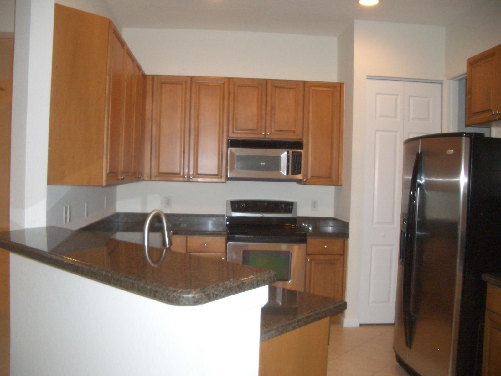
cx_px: 250
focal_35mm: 35
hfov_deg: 52.6
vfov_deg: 40.7
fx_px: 507
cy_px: 188
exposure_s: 1/60
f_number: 2.6
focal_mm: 5.8
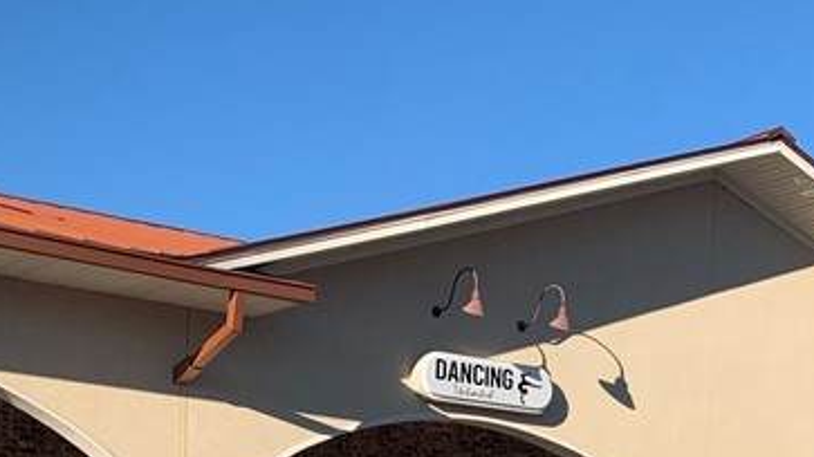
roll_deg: -0.4
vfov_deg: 14.4
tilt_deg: +3.7
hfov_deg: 26.5
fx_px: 1726
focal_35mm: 80
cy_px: 623
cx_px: 309
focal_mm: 4.25
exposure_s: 1/1634
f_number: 1.8
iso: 25
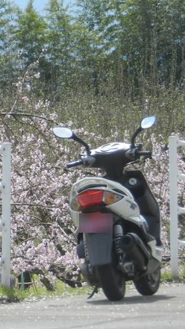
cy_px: 170
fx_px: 4658
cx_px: 25
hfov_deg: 2.3
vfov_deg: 4.0
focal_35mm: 534
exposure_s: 1/500
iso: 160
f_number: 5.4
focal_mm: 55
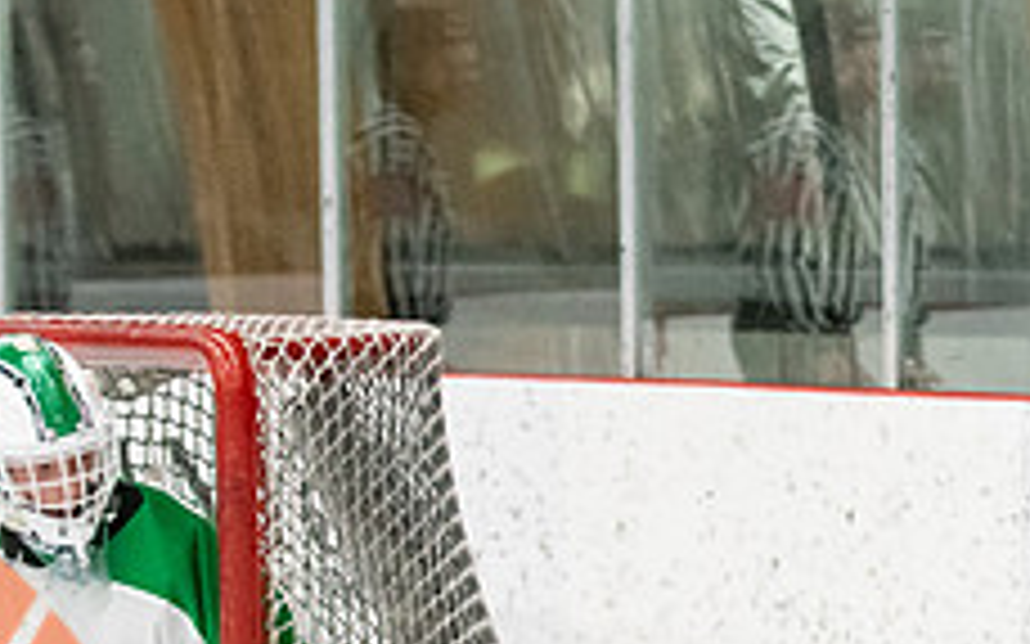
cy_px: 868
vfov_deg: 3.9
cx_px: 1347
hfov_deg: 6.2
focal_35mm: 338
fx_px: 9486
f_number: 2.8
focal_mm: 80
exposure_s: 1/800
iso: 4000
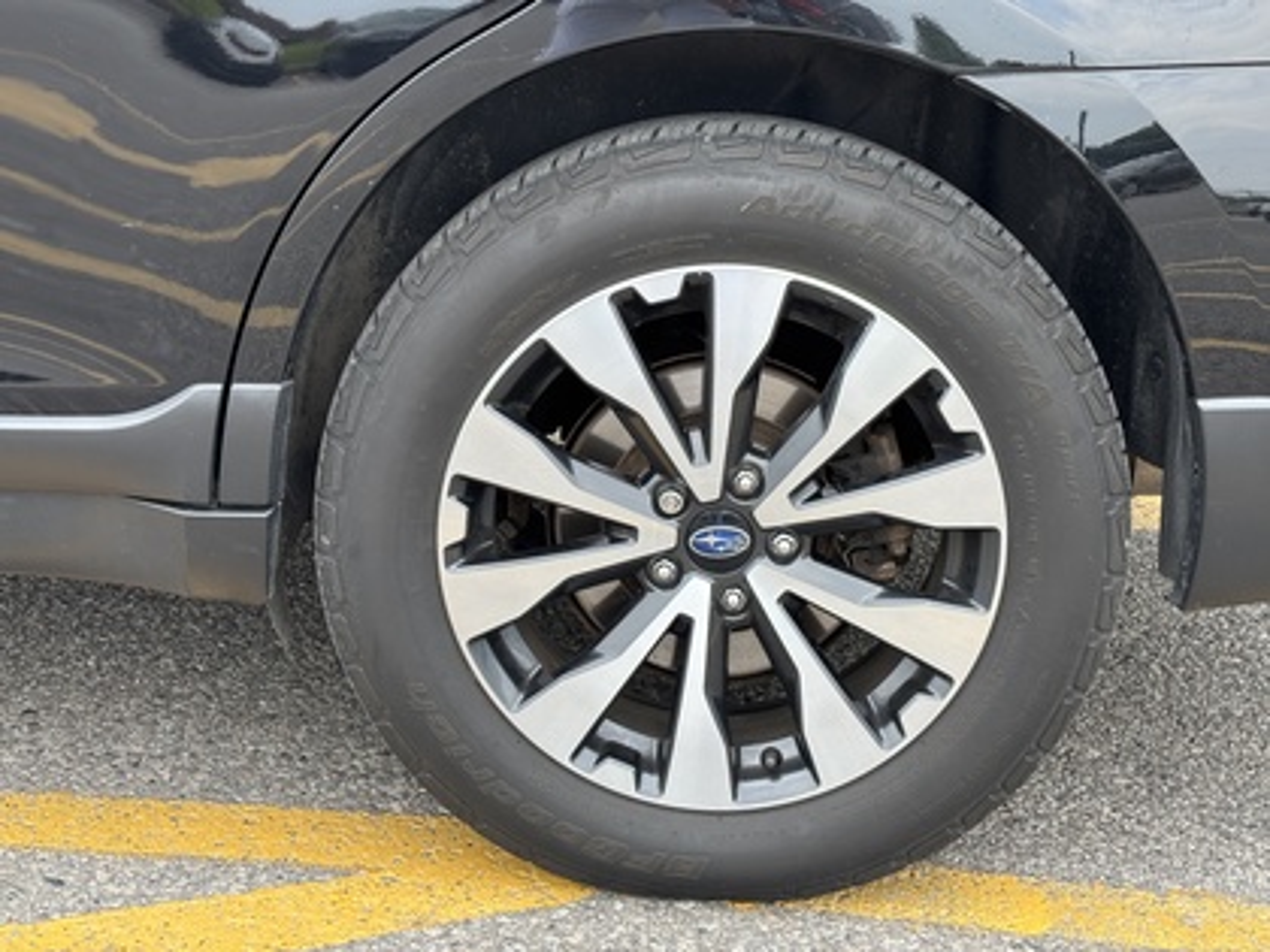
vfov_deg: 28.0
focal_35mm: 52
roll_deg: -4.6
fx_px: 1908
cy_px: 476
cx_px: 635
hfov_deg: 36.8
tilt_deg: -14.2
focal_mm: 5.96
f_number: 1.6
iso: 32
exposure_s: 1/634
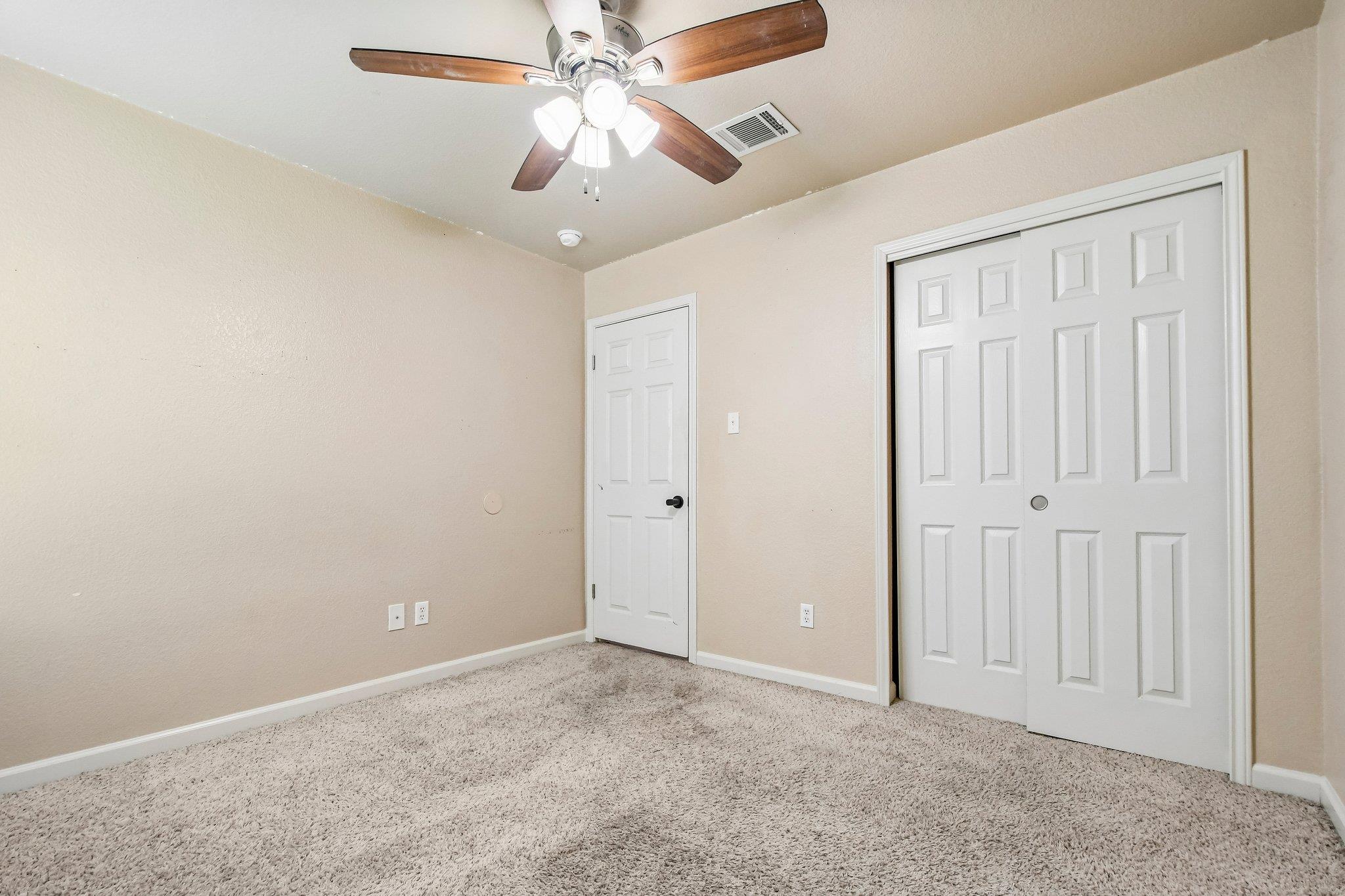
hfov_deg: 100.4
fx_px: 560
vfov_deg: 77.3
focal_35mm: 15
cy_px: 448
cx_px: 672
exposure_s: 1/30
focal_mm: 10
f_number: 8
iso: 450
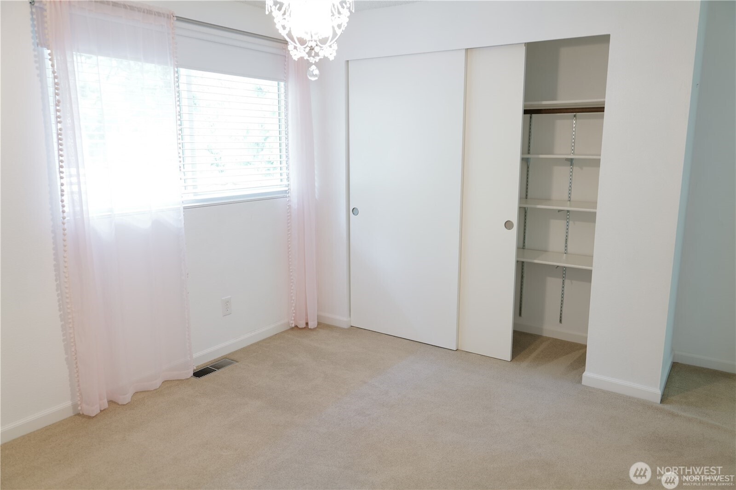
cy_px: 245
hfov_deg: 69.4
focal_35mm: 26
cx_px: 368
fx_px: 531
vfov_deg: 49.5
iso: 100
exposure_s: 1/2.5
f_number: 3.5
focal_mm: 26
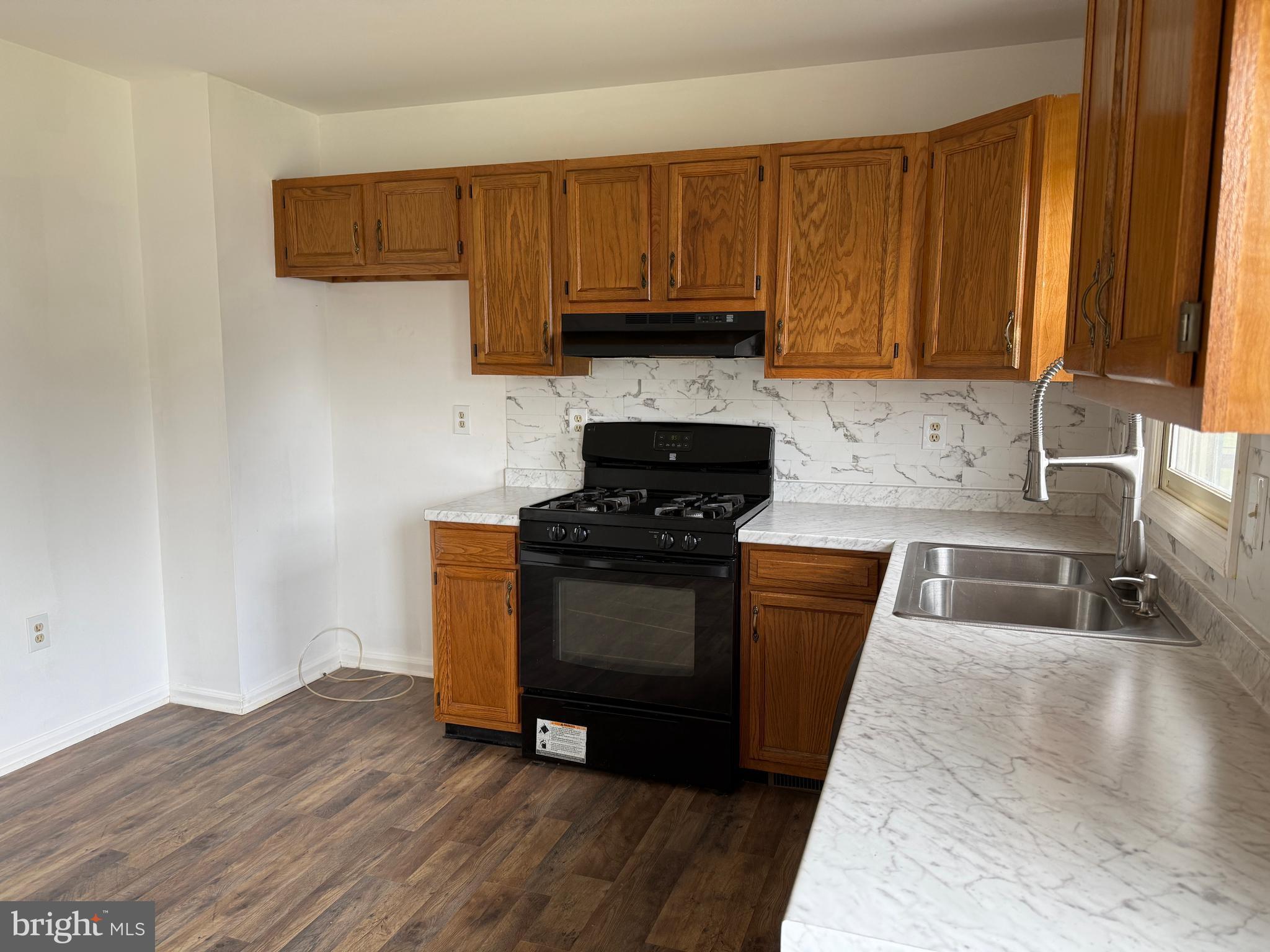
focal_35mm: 24
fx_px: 881
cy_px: 476
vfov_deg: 56.8
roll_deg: -0.4
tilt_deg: -6.8
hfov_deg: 71.6
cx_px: 635
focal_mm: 6.76
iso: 125
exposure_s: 1/121
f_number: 1.78
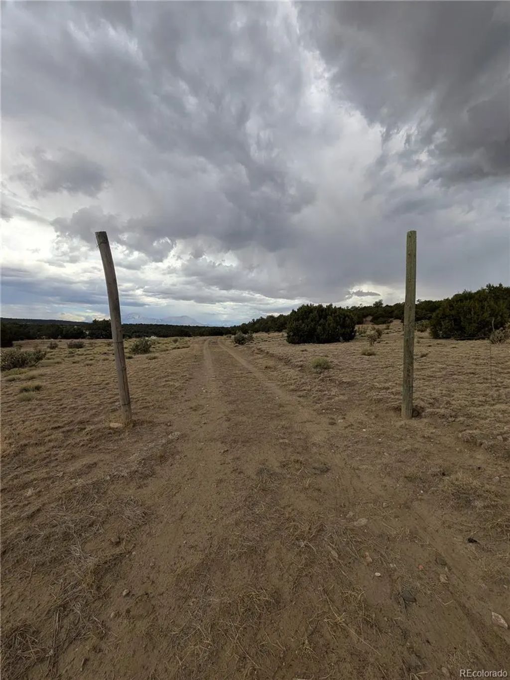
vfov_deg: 102.1
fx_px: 275
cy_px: 340
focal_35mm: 14
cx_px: 255
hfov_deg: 85.7
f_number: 2.2
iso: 51
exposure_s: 1/1300
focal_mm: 1.83
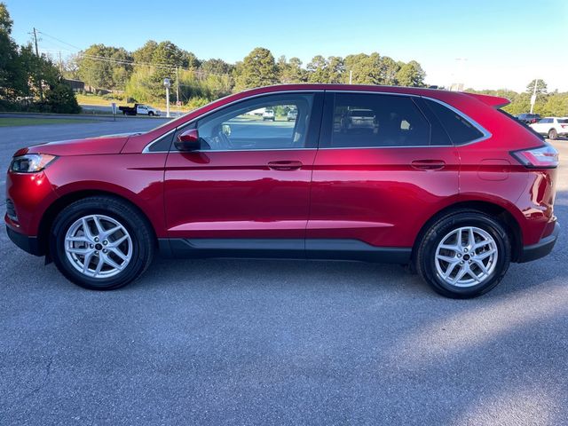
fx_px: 427
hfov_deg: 67.3
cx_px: 284
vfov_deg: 53.1
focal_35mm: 26
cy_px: 213
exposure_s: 1/274
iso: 32
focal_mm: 4.2
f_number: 1.6
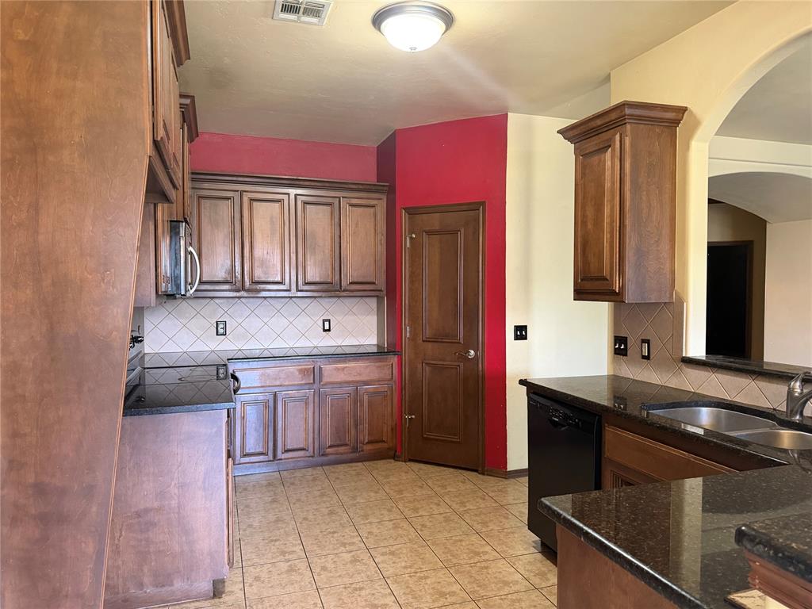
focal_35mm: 24
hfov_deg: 71.6
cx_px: 406
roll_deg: +0.8
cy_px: 304
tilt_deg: -2.3
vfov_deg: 56.8
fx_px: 563
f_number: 1.78
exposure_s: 1/60
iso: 400
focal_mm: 6.76
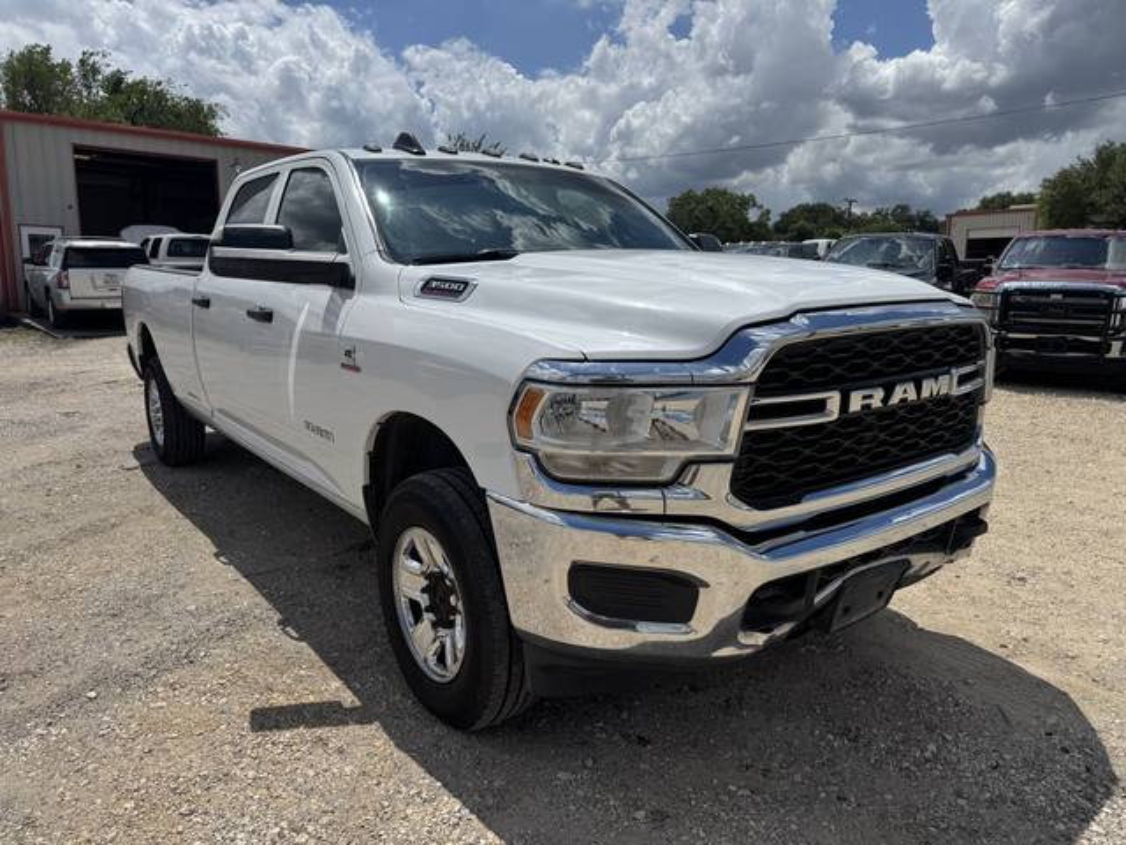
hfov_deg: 71.6
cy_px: 422
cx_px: 563
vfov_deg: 56.8
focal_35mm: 24
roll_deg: +0.0
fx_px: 781
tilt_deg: -10.2
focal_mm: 6.76
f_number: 1.78
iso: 80
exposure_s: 1/10417
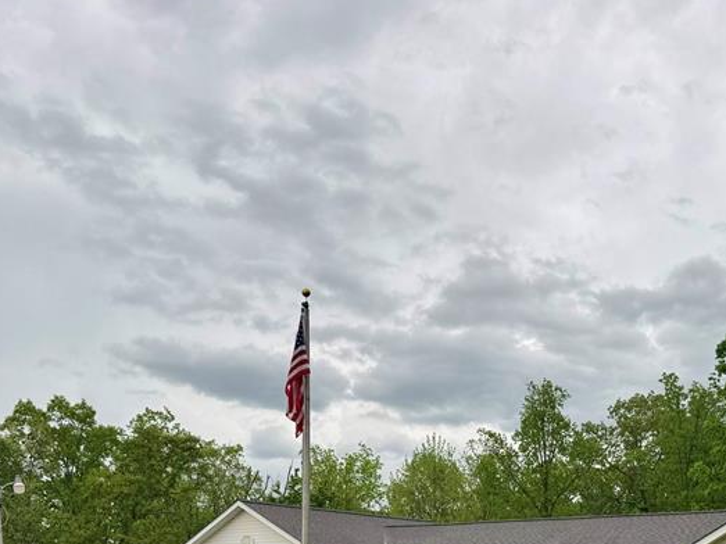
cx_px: 480
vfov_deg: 29.2
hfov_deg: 40.0
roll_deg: +0.5
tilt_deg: +4.2
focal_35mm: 47
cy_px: 520
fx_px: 986
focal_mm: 6.76
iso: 80
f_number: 1.78
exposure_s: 1/405
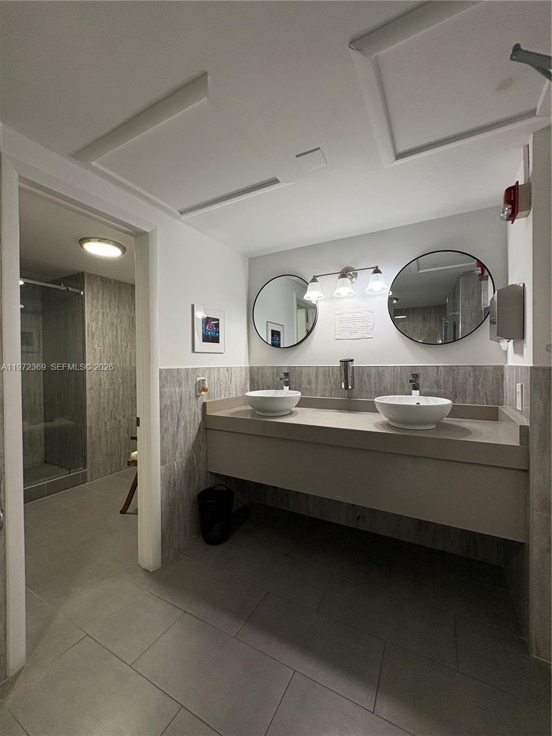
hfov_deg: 85.7
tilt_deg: +0.0
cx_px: 276
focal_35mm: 14
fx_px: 298
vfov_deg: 102.1
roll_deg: +0.2
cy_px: 368
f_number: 2.2
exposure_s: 1/120
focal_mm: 2.22
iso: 160
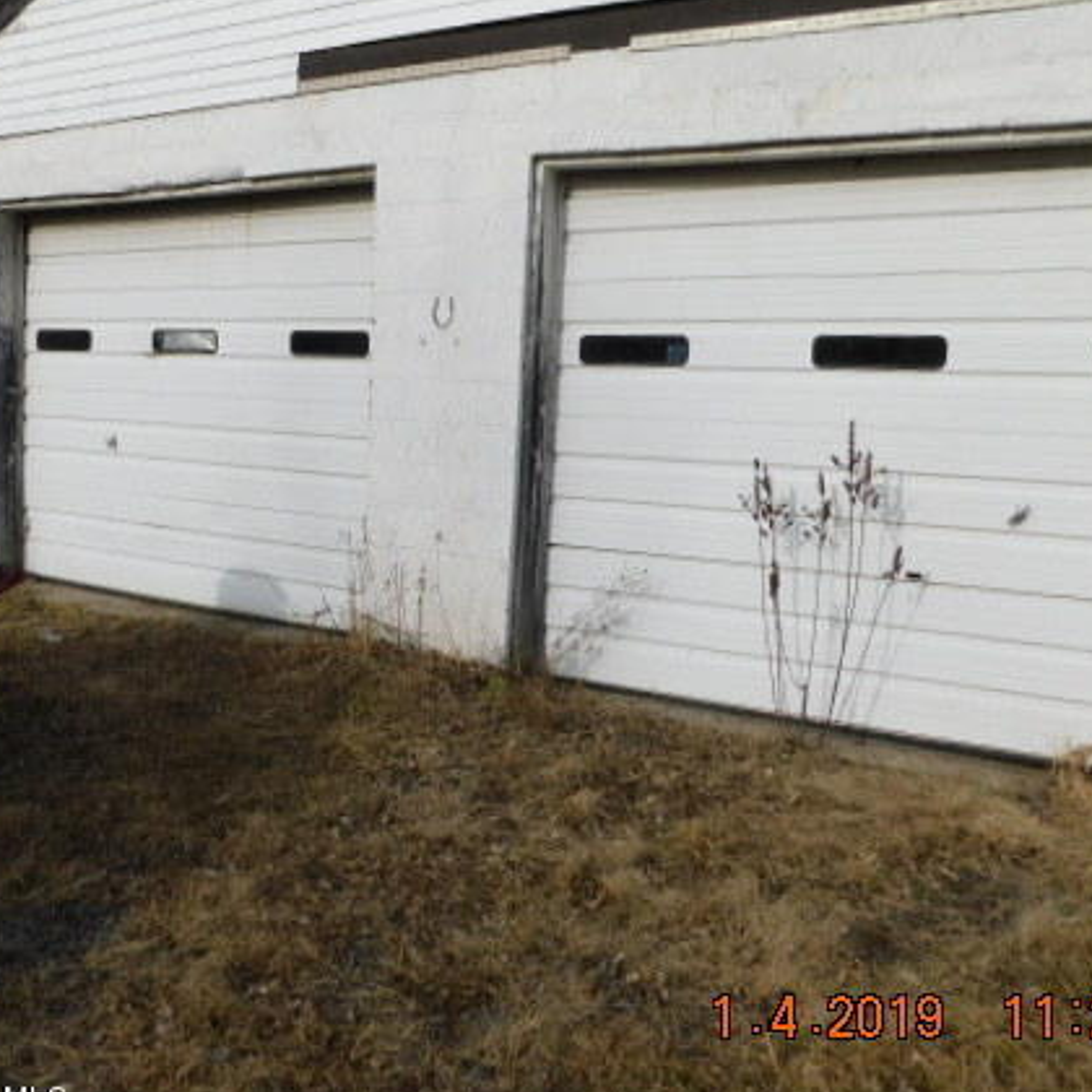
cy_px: 525
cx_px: 419
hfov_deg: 52.1
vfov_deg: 52.5
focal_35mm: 31
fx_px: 1106
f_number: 6
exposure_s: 1/500
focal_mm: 4
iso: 125
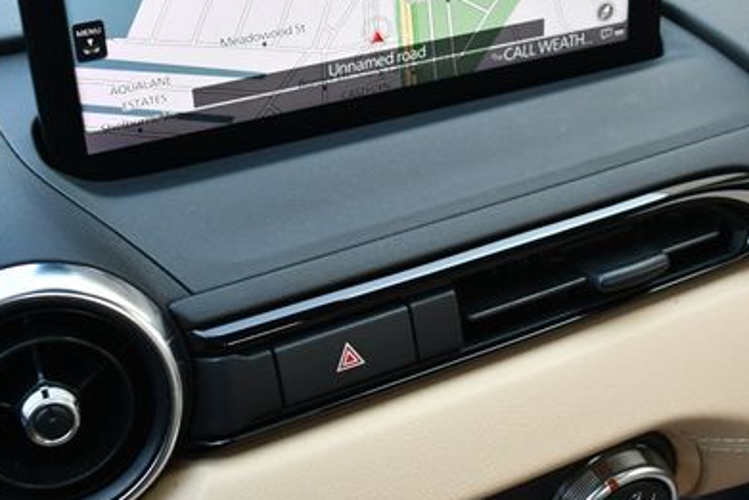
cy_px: 151
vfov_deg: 22.9
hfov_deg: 33.9
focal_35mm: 59
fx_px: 1228
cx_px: 404
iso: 720
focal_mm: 18
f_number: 3.5
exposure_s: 1/250
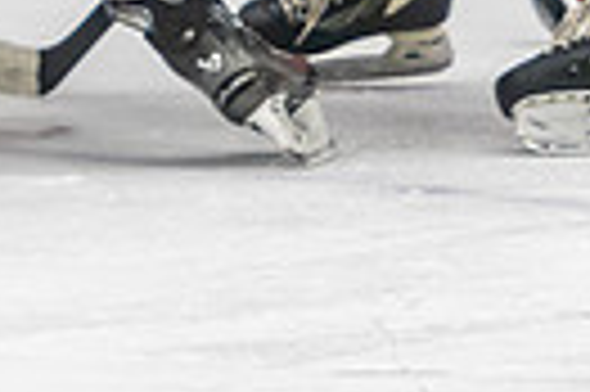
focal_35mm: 1240
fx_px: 20297
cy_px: -234
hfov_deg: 1.7
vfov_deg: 1.1
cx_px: 16
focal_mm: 170
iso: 3200
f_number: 2.8
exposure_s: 1/800
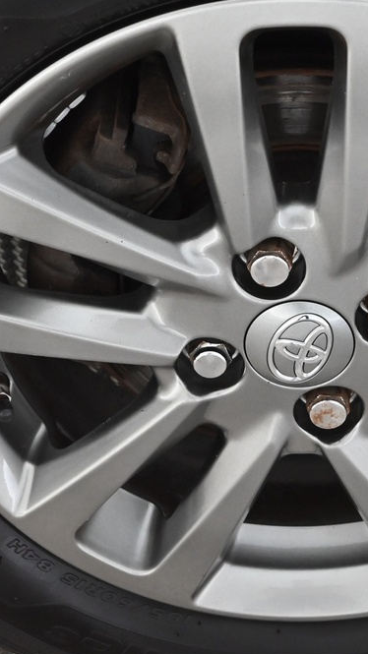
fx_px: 2082
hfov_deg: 10.1
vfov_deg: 17.8
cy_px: 223
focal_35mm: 120
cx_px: 292
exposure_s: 1/80
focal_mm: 47
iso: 3200
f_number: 6
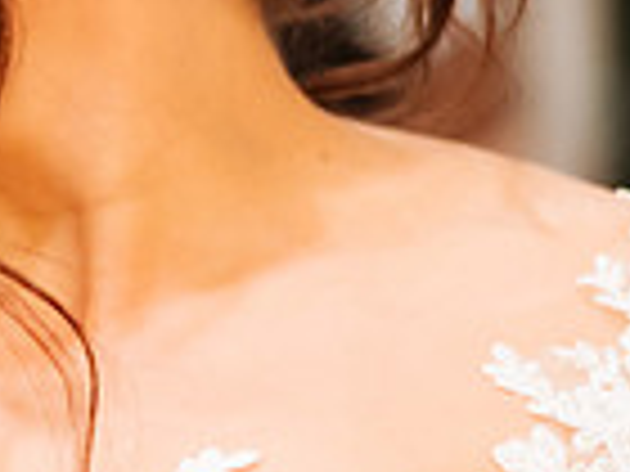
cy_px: 2
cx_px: -387
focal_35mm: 231
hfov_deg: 8.3
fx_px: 4204
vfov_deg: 6.4
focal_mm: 58
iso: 1000
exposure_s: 1/640
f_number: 1.4
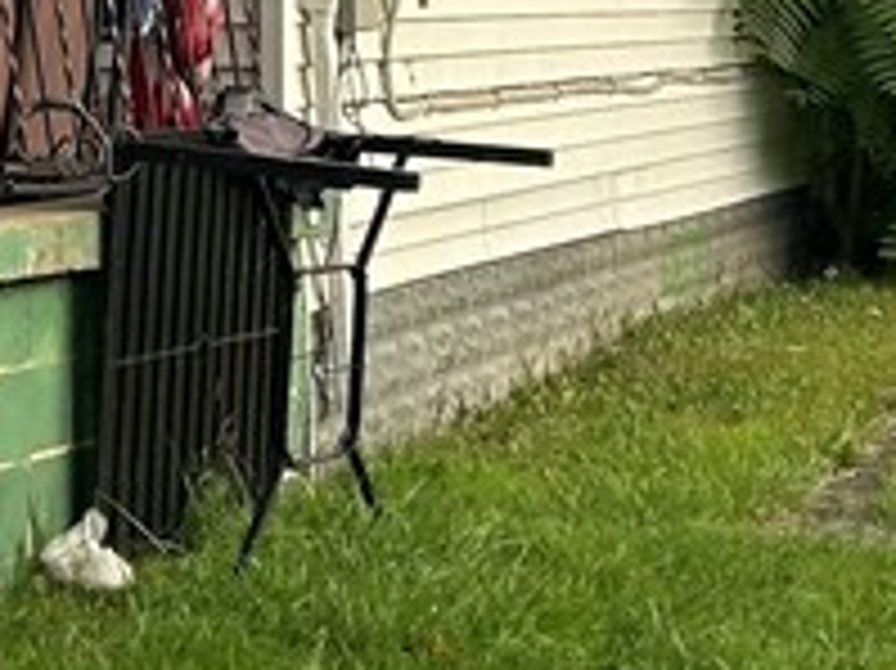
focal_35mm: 134
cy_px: -495
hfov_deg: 14.7
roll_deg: +1.4
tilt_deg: +7.9
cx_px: 225
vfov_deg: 10.5
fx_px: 3466
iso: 50
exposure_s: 1/336
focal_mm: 5.7
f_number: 1.5
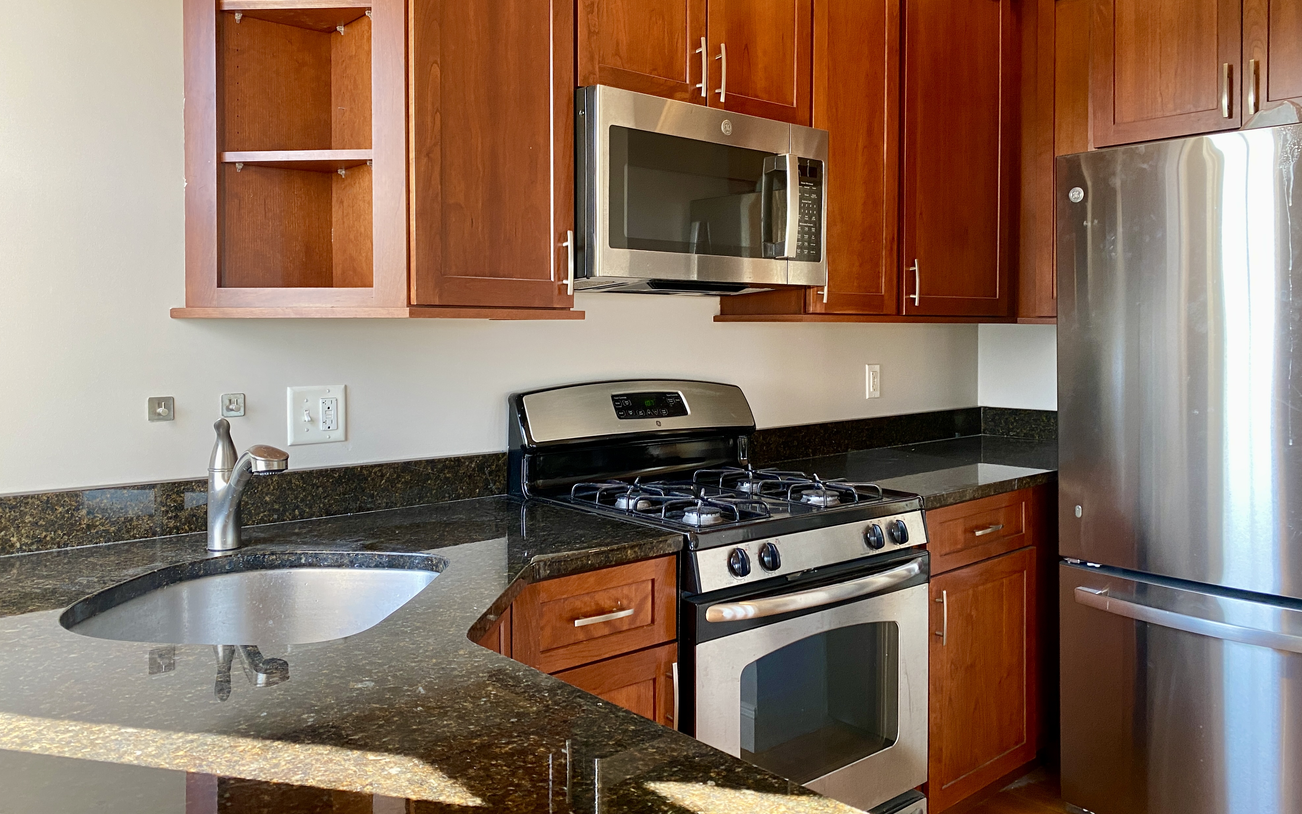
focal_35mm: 28
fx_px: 993
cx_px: 652
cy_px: 352
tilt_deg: -2.4
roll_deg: -0.8
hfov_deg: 66.5
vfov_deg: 44.4
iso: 125
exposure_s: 1/75
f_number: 1.8
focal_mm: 4.25
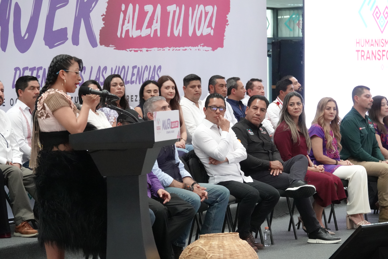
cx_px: 194
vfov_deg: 8.9
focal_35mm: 154
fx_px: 1660
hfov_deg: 13.3
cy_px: 130
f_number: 4
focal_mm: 56.39
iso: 3200
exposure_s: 1/60
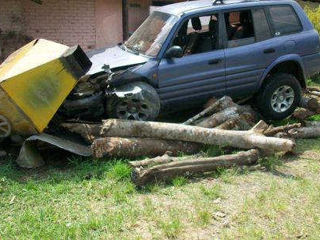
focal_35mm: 39
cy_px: 96
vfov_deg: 36.7
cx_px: 187
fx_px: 361
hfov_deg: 47.6
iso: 64
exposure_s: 1/400
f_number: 2.8
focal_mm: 5.7
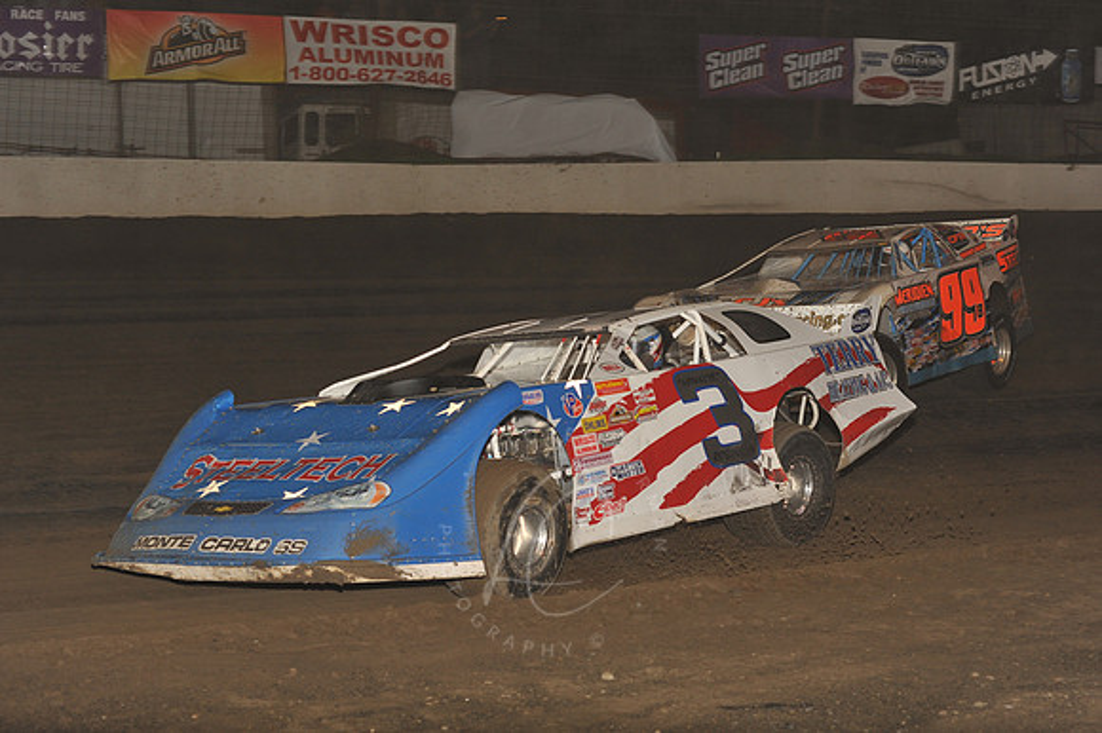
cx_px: 551
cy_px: 366
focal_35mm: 80
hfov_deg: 25.4
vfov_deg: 17.0
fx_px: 2447
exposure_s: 1/320
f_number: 6.3
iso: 640
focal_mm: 80
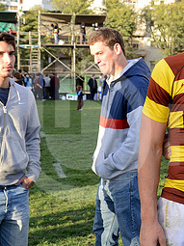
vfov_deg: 27.8
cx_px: 246
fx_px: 497
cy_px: 133
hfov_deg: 19.2
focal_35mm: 70
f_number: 5.6
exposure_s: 1/500
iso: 800
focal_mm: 32
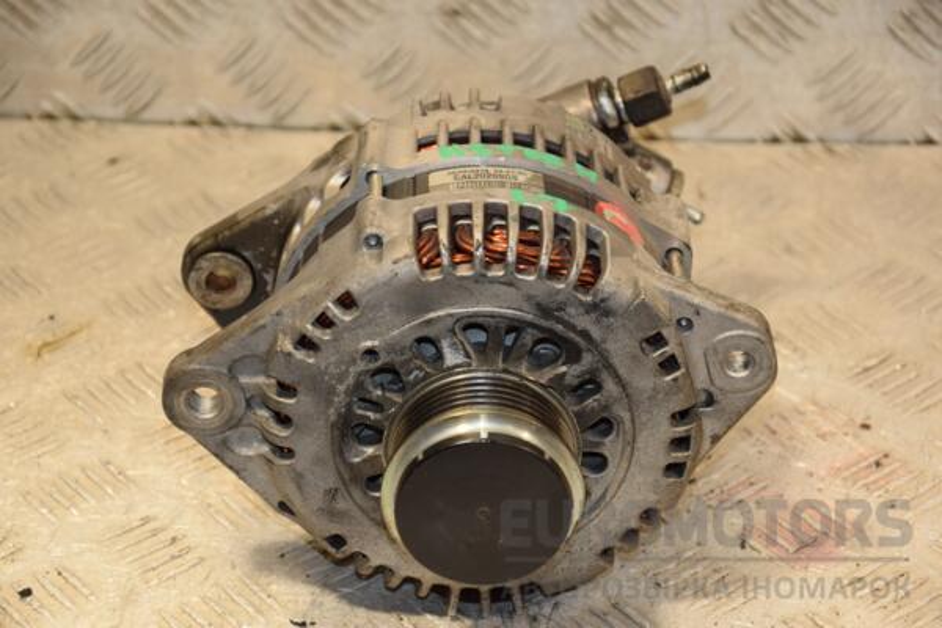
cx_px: 471
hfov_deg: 17.1
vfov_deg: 11.4
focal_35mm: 120
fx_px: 3140
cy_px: 314
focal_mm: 80
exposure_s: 1/125
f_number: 5.3
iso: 800
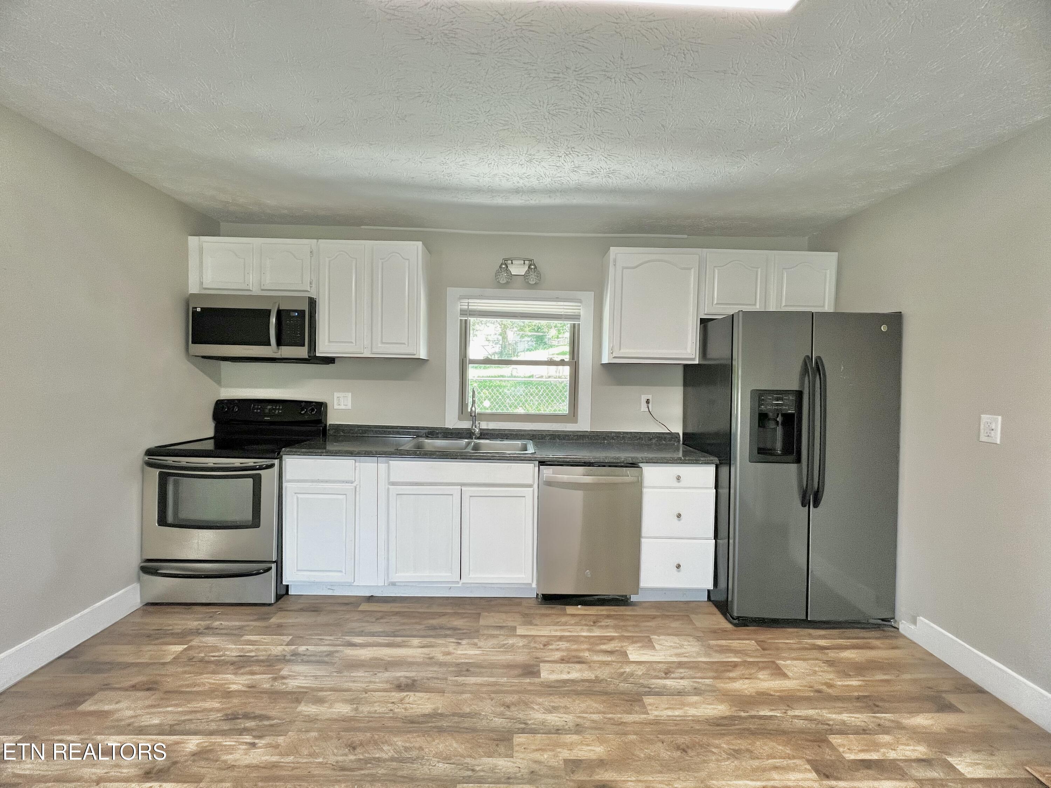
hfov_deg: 106.2
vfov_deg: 89.9
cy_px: 394
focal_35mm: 13
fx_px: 395
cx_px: 526
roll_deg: -0.7
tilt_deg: -2.6
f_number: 1.8
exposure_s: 1/120
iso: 160
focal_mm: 1.57
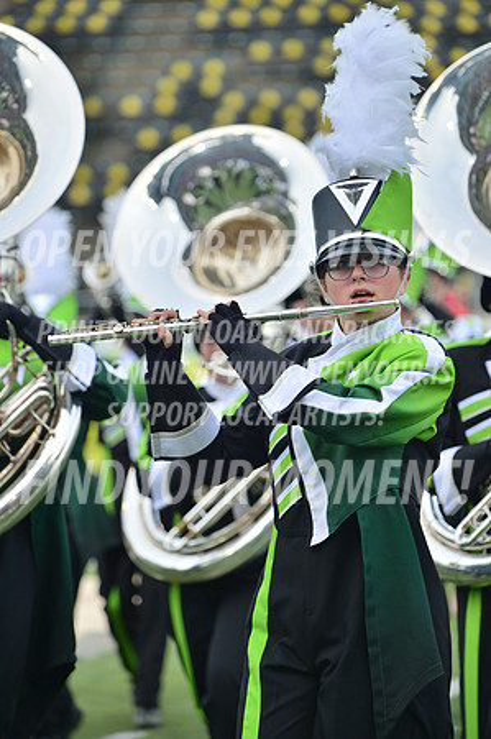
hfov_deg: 5.3
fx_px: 5331
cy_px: 370
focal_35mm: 260
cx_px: 246
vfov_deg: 7.9
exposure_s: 1/500
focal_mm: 260
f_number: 5.6
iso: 200
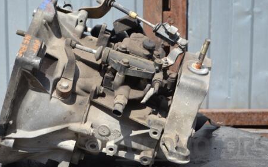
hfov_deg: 18.6
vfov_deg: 11.7
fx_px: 815
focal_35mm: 112
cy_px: 68
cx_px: 103
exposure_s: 1/200
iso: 100
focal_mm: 55
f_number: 7.1
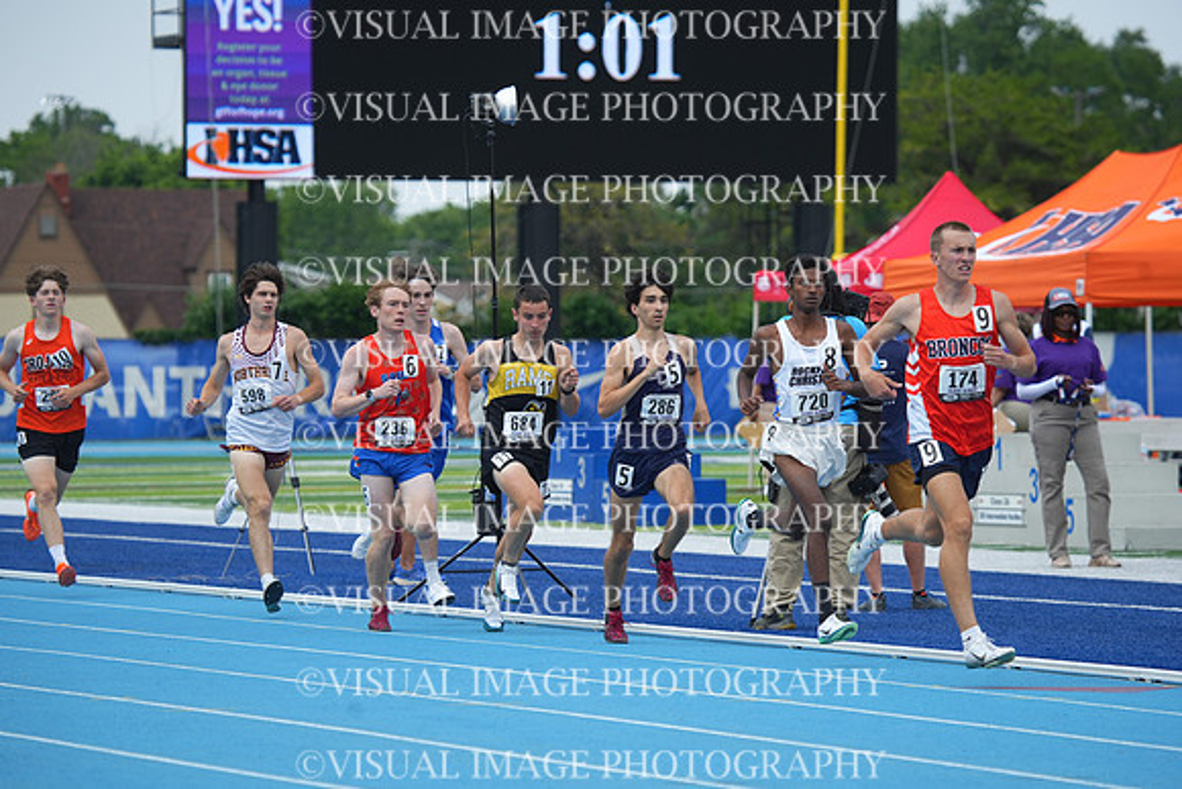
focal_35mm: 235
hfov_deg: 8.8
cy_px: 394
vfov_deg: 5.9
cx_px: 591
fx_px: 7717
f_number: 5.6
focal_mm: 235
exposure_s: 1/1600
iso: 400
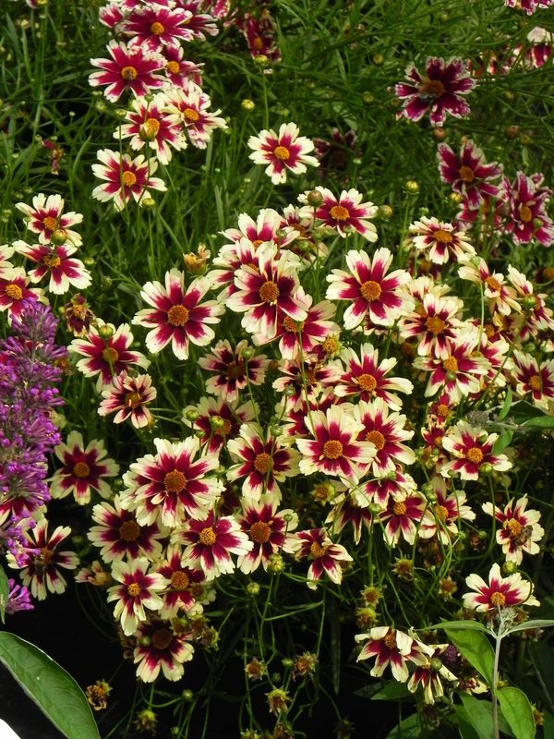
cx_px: 277
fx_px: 2753
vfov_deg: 15.3
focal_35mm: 129
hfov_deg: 11.5
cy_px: 370
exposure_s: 1/1000
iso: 160
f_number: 5
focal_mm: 23
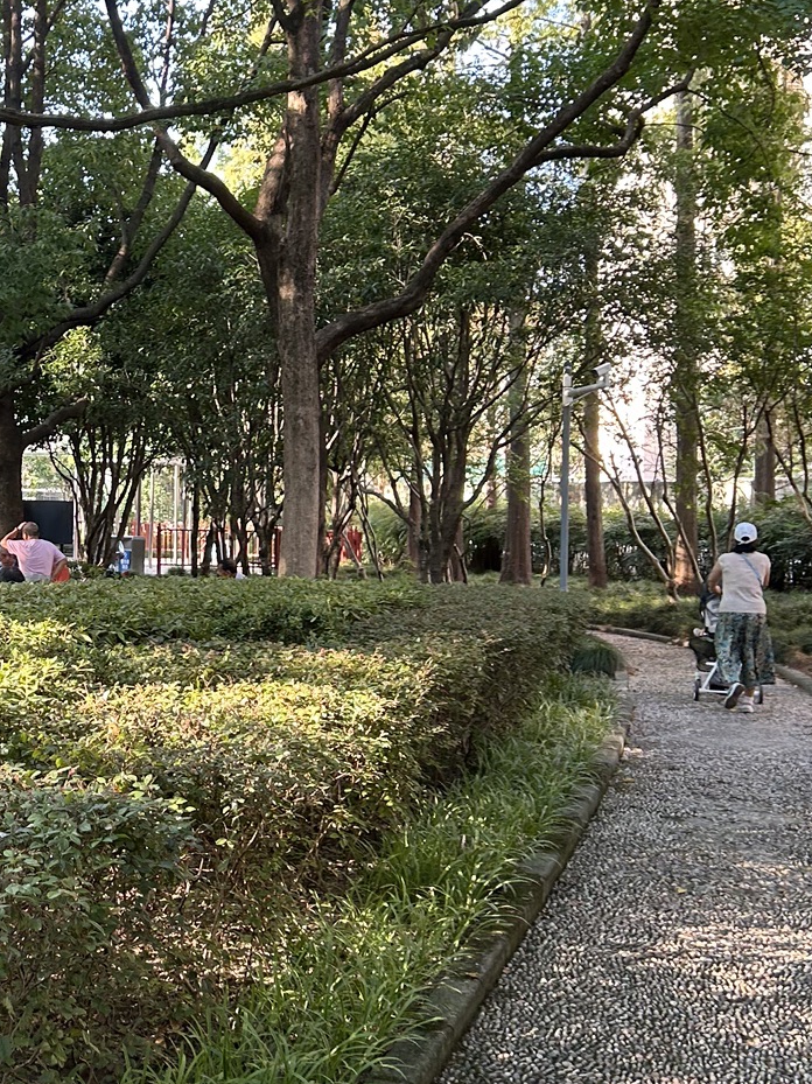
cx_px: 54
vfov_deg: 34.3
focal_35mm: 56
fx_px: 1753
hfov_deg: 25.2
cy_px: 489
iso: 64
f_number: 1.5
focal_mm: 5.7
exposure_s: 1/121
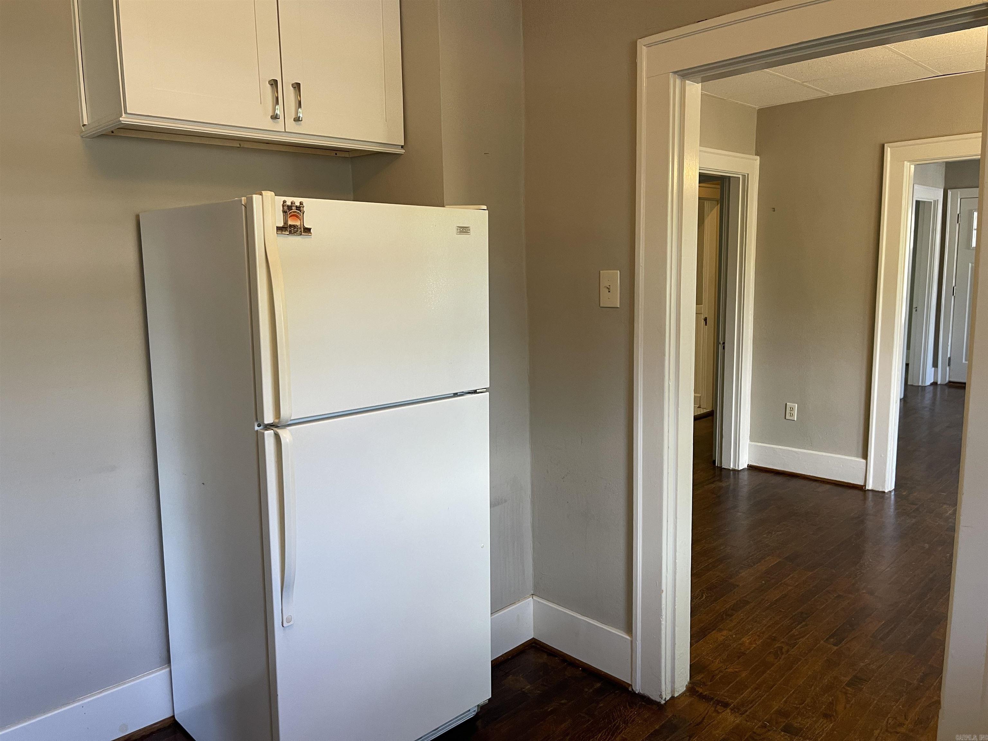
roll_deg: +1.2
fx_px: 714
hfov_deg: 69.4
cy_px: 370
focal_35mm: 25
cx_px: 494
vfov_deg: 54.9
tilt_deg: -8.6
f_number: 1.6
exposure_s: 1/60
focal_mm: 5.1
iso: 100
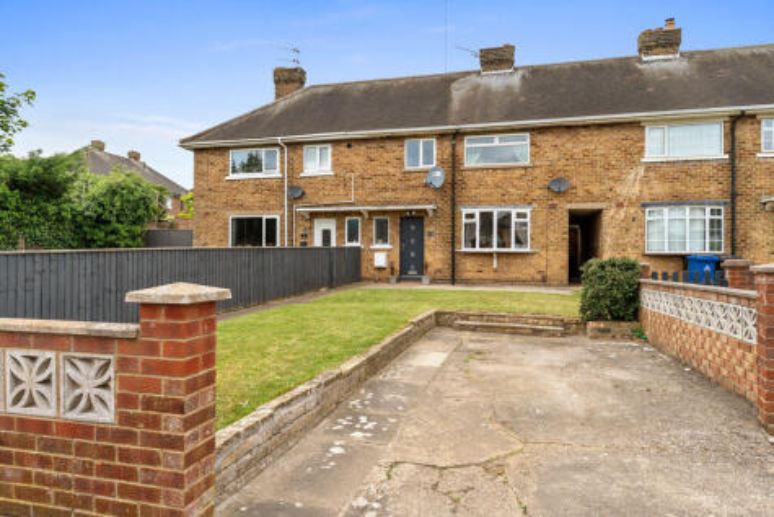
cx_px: 387
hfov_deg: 78.1
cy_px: 258
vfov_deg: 56.8
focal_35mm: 22
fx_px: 477
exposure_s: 1/640
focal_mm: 22.2
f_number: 4.5
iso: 100
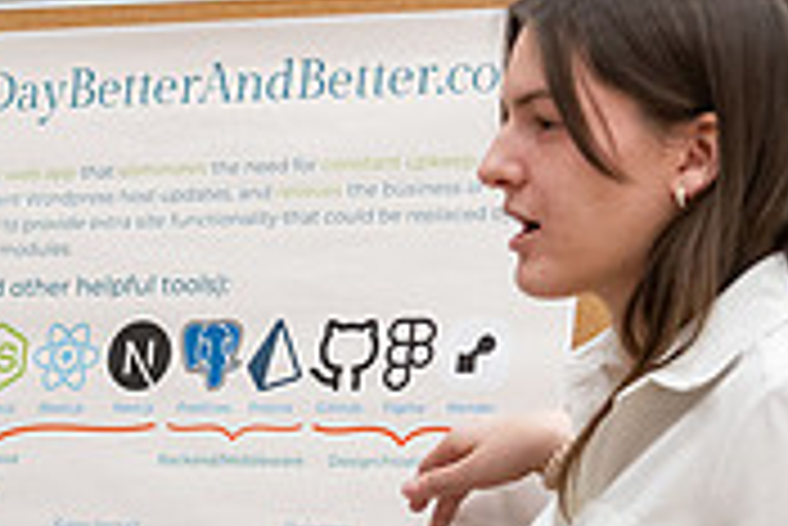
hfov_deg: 12.9
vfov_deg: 8.6
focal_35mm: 158
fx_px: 3461
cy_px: 583
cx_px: 152
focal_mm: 46
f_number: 4
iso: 2000
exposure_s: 1/200
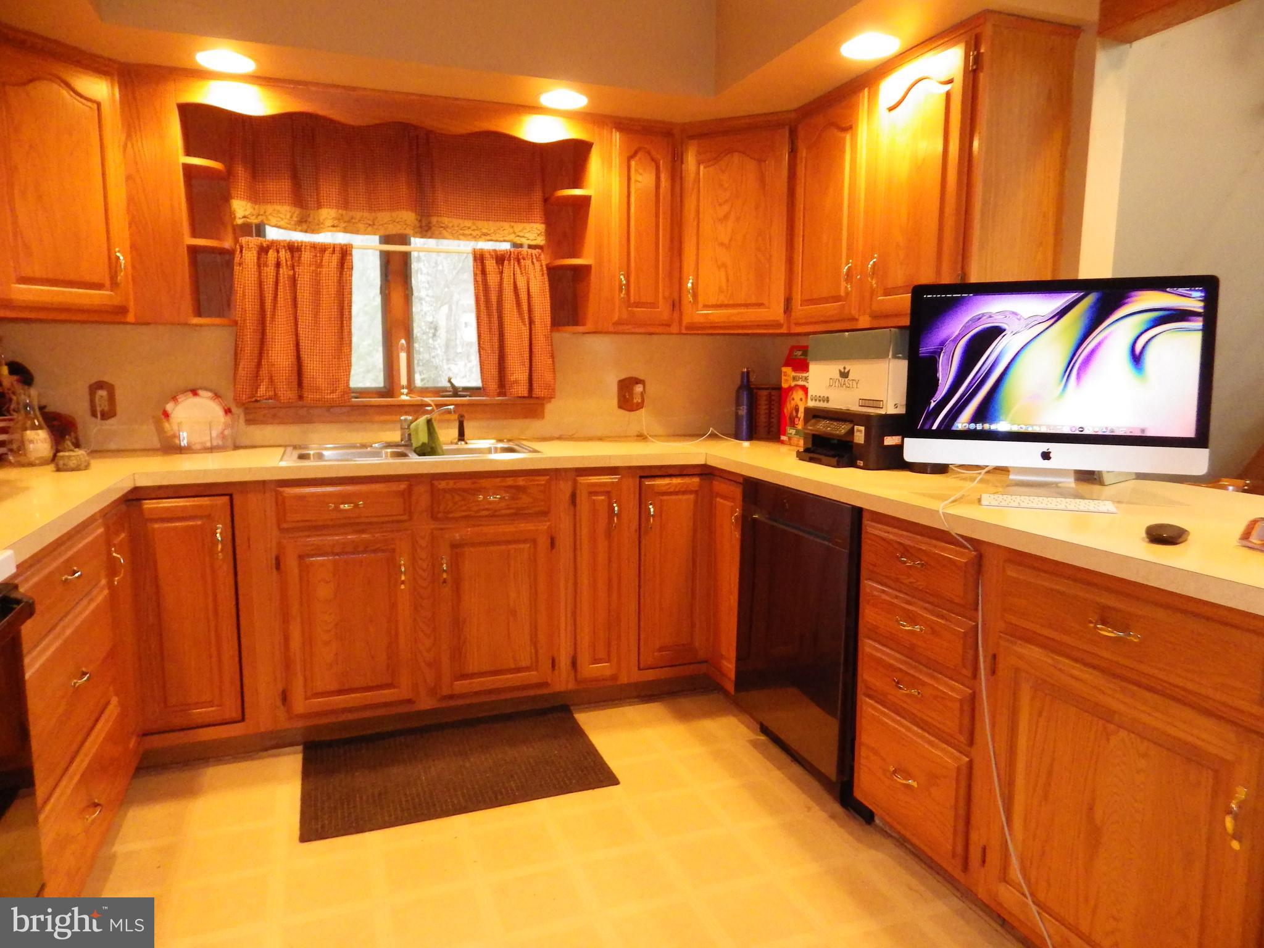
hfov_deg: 76.4
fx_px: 803
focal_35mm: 22
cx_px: 632
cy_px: 474
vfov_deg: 61.1
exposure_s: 1/40
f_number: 3.1
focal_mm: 4
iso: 800
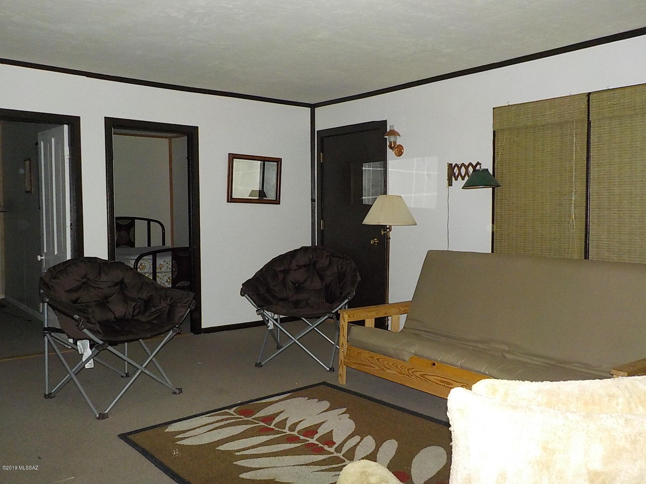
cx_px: 323
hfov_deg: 60.0
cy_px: 242
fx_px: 560
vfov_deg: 46.8
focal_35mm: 30
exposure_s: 1/30
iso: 400
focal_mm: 4.1
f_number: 3.3
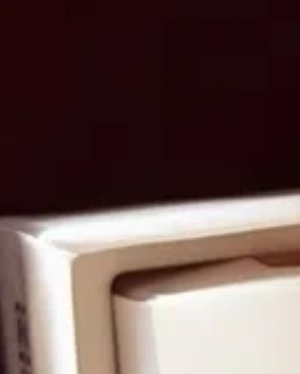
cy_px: 148
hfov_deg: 4.0
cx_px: 940
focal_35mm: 376
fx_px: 4173
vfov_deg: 5.1
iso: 125
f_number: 1.78
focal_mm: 6.76
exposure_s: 1/60
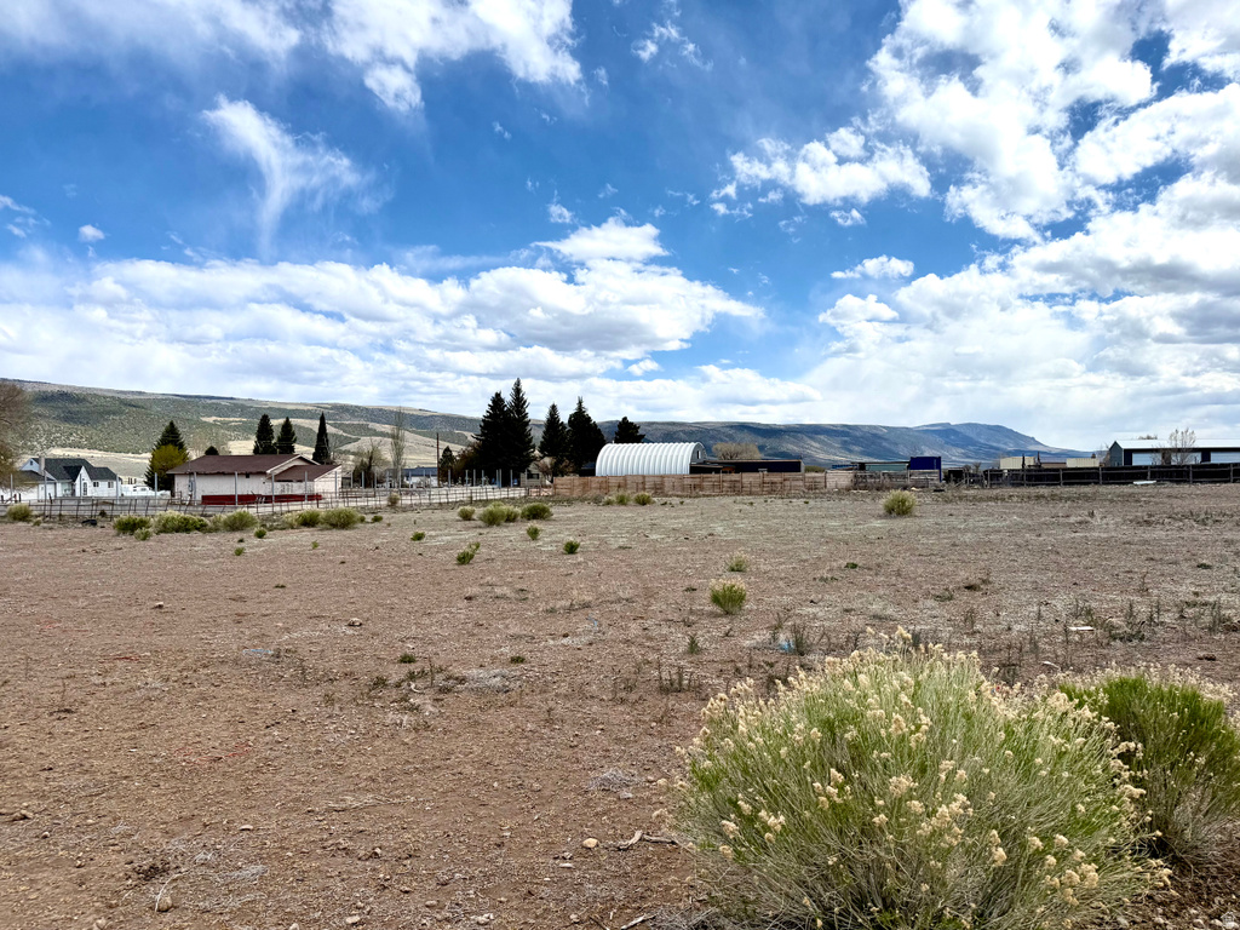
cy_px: 465
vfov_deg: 56.8
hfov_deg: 71.6
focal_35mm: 24
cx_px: 620
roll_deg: +0.4
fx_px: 860
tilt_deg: -0.2
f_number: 1.78
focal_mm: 6.76
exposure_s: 1/7353
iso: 80
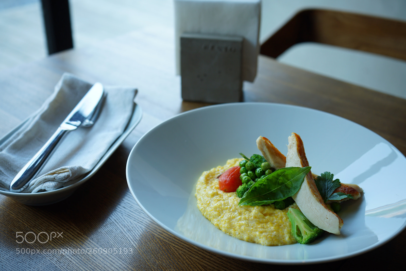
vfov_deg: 31.2
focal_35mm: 43
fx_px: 485
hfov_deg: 45.4
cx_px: 203
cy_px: 136
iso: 100
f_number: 4.5
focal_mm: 43
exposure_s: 1/80
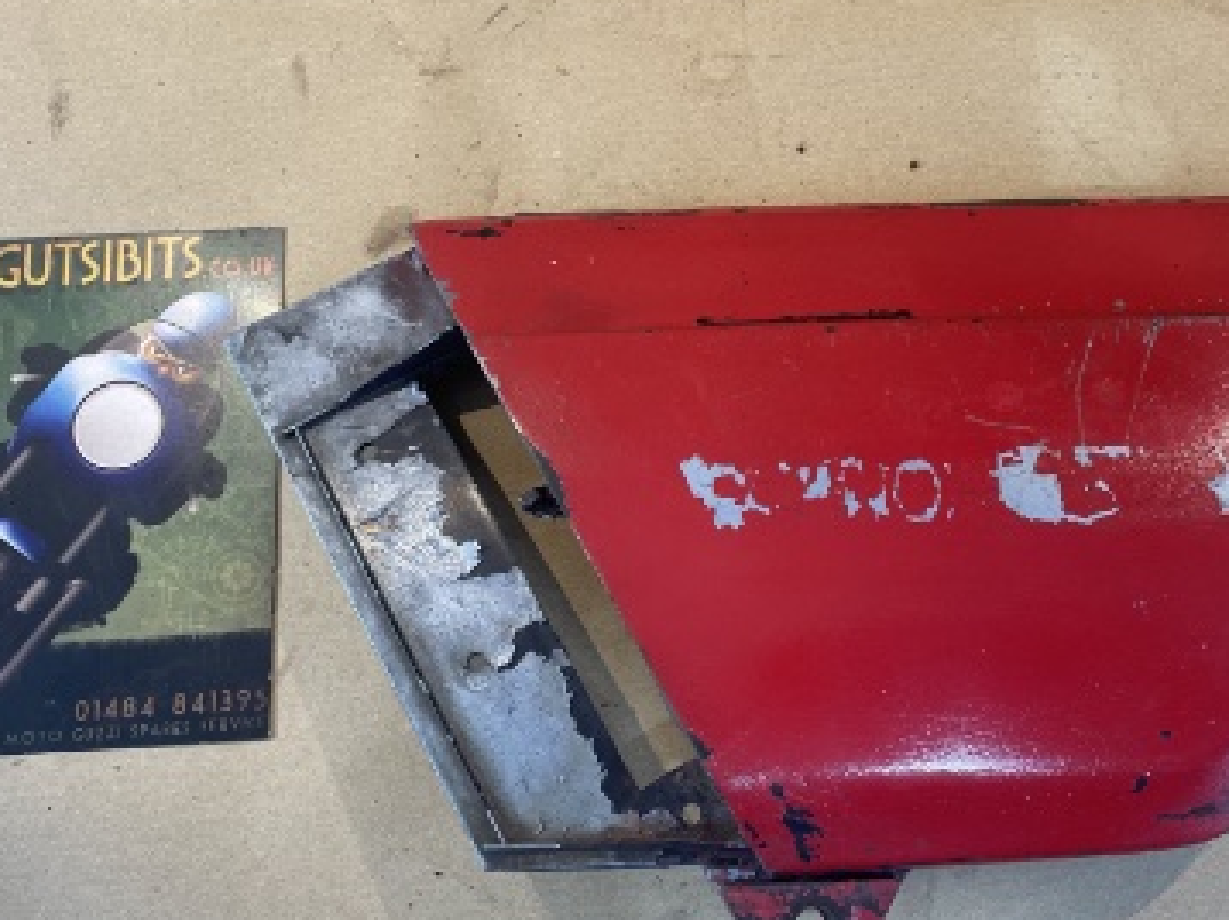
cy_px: 396
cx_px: 814
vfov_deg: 35.9
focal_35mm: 40
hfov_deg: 46.1
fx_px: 1419
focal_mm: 4.2
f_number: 1.6
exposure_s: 1/100
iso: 100
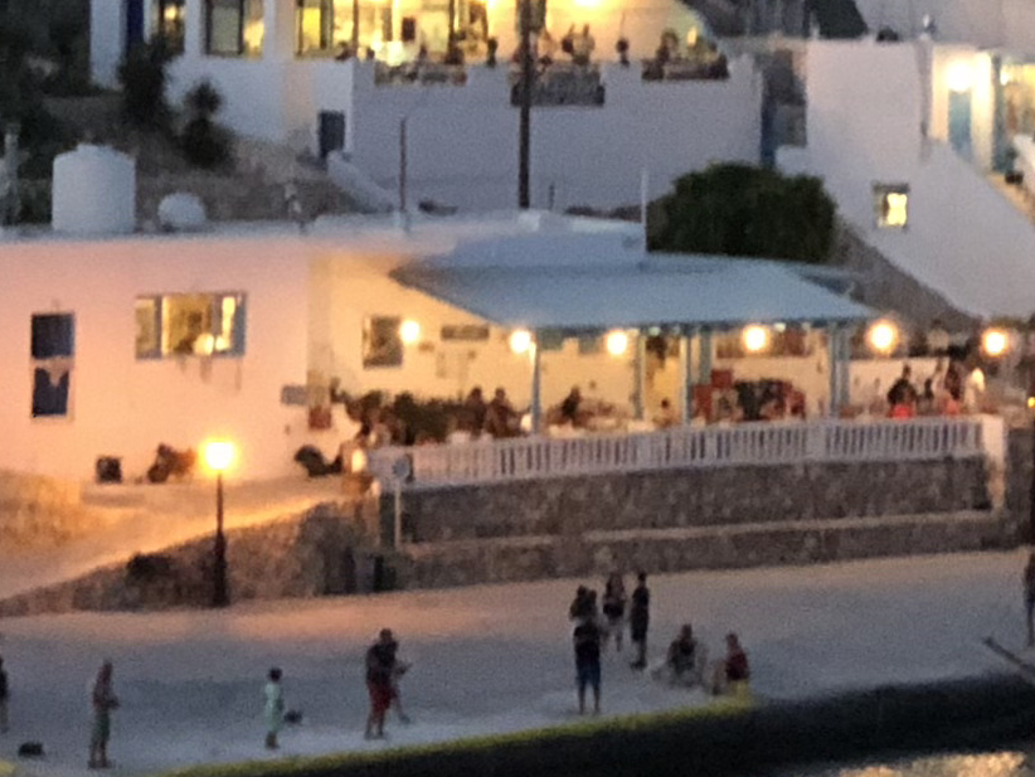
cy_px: -102
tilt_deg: +0.4
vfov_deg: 5.9
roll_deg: +0.3
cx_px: 1383
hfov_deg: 7.7
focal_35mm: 253
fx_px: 7567
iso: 160
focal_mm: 6
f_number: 2.4
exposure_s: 1/10
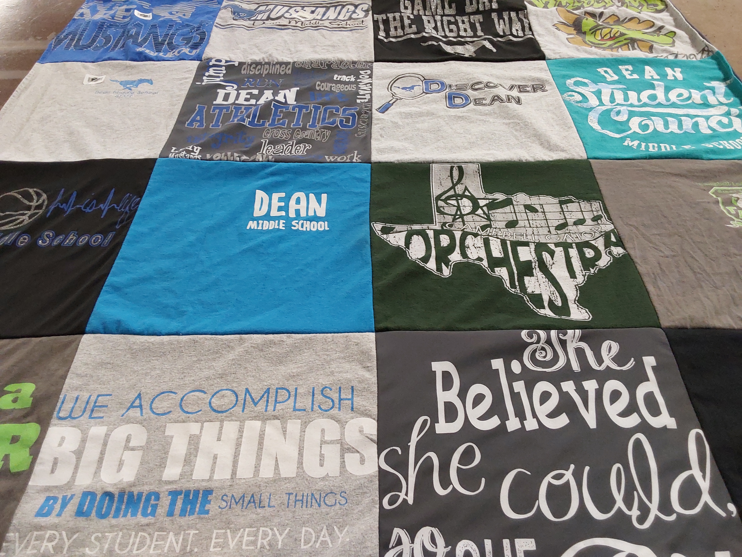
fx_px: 600
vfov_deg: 49.7
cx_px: 371
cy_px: 278
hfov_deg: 63.4
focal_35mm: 28
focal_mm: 2.91
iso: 160
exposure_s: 1/60
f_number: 1.9
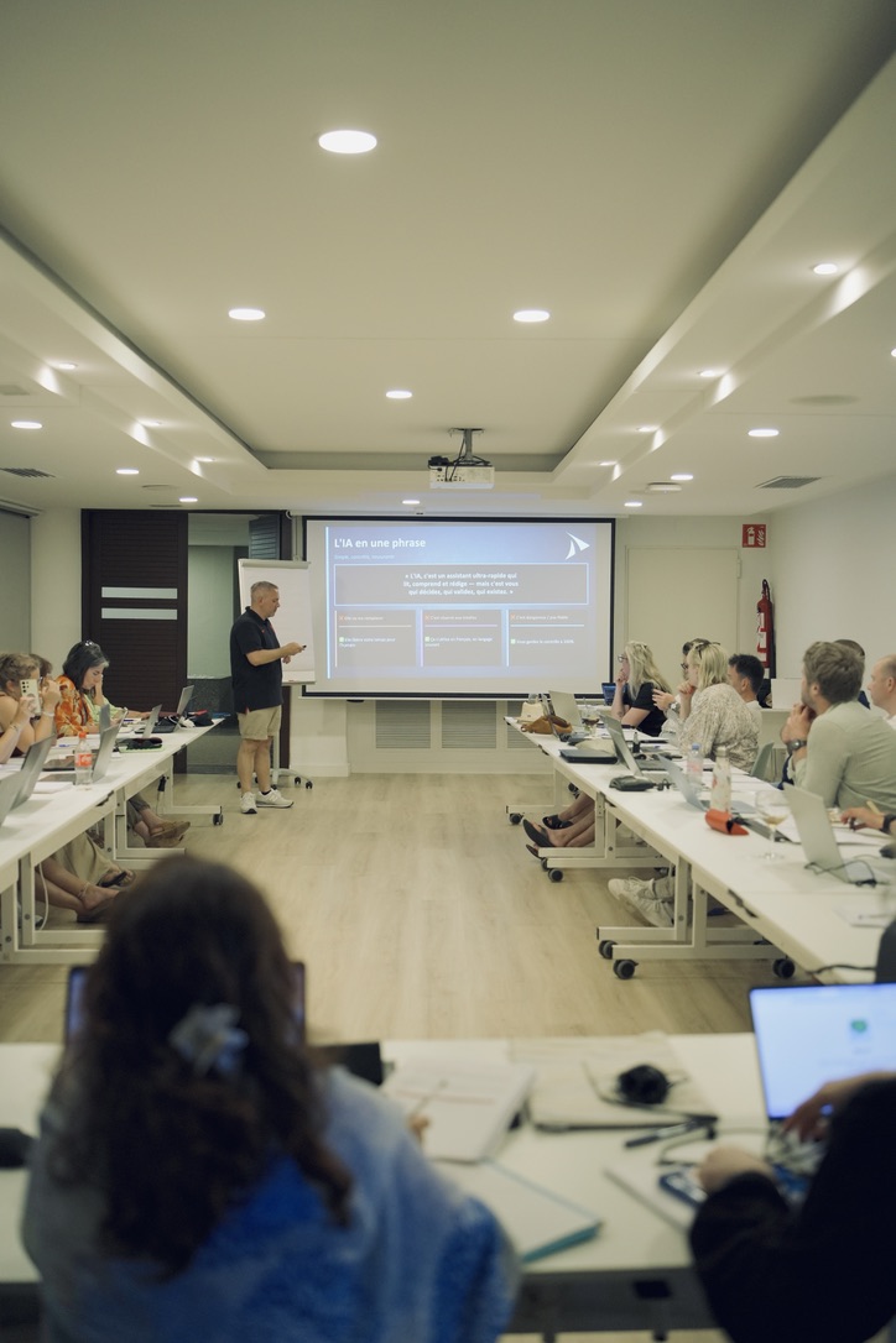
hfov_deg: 37.9
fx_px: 1307
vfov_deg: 54.4
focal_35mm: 35
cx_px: 448
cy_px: 672
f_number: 2
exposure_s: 1/320
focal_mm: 35
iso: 800
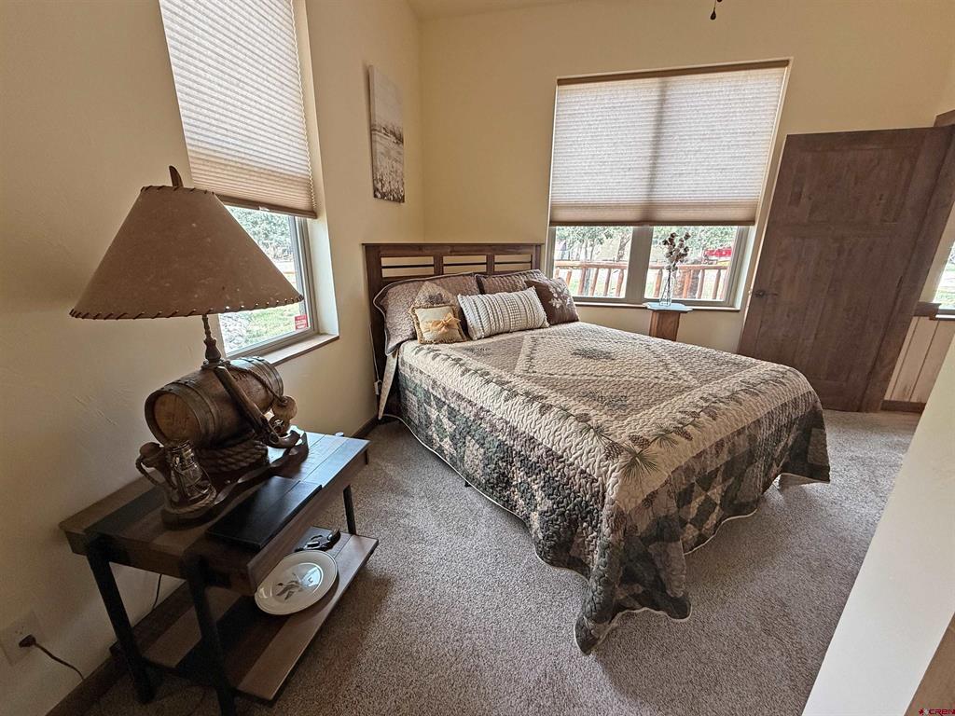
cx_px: 478
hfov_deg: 102.1
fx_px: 386
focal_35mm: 14
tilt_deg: -16.9
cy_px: 358
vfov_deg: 85.7
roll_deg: +0.0
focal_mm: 2.22
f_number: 2.2
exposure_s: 1/121
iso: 250
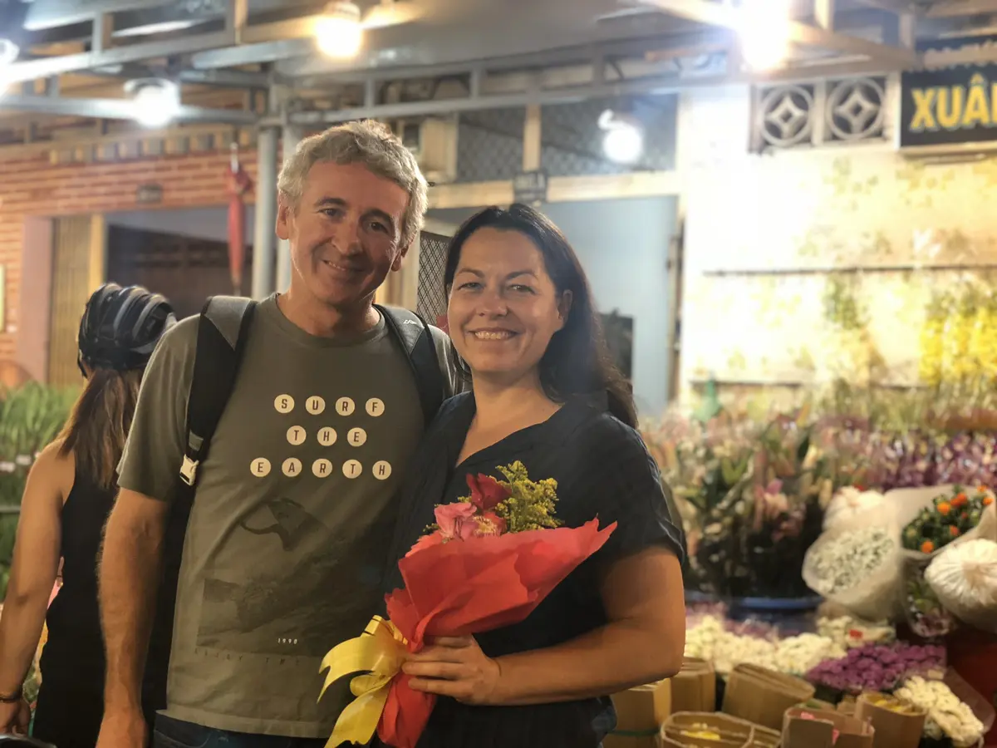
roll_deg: -3.7
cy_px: 374
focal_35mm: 52
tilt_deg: +1.1
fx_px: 1498
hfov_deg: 36.8
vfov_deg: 28.0
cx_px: 498
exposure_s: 1/33
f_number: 2.4
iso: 160
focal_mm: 6
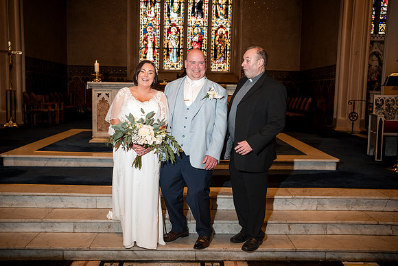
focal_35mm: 35
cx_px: 199
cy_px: 133
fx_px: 387
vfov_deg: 37.9
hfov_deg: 54.4
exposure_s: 1/200
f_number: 3.5
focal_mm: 35
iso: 800
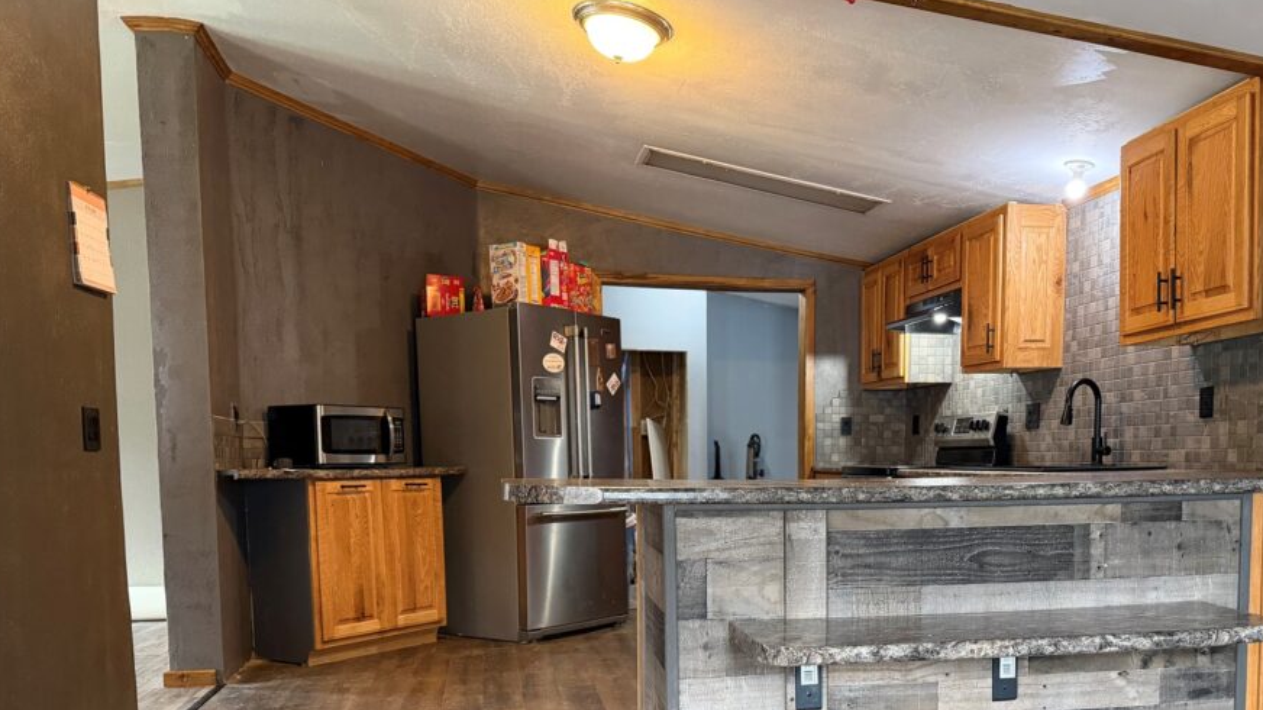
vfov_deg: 35.6
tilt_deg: -4.8
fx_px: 1071
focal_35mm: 32
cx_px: 734
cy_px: 552
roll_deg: +1.1
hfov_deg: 60.7
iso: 400
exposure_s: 1/60
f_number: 1.78
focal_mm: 6.76
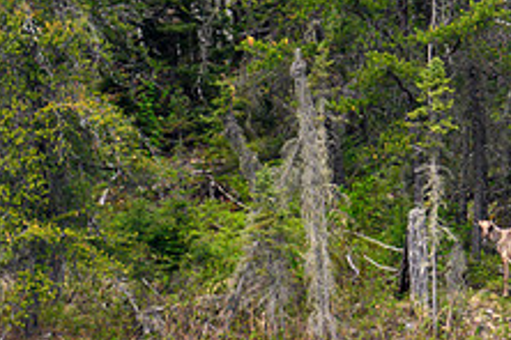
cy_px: 277
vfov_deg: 0.7
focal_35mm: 1894
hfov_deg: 1.1
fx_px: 26882
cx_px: 485
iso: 1000
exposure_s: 1/1250
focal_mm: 560
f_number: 8
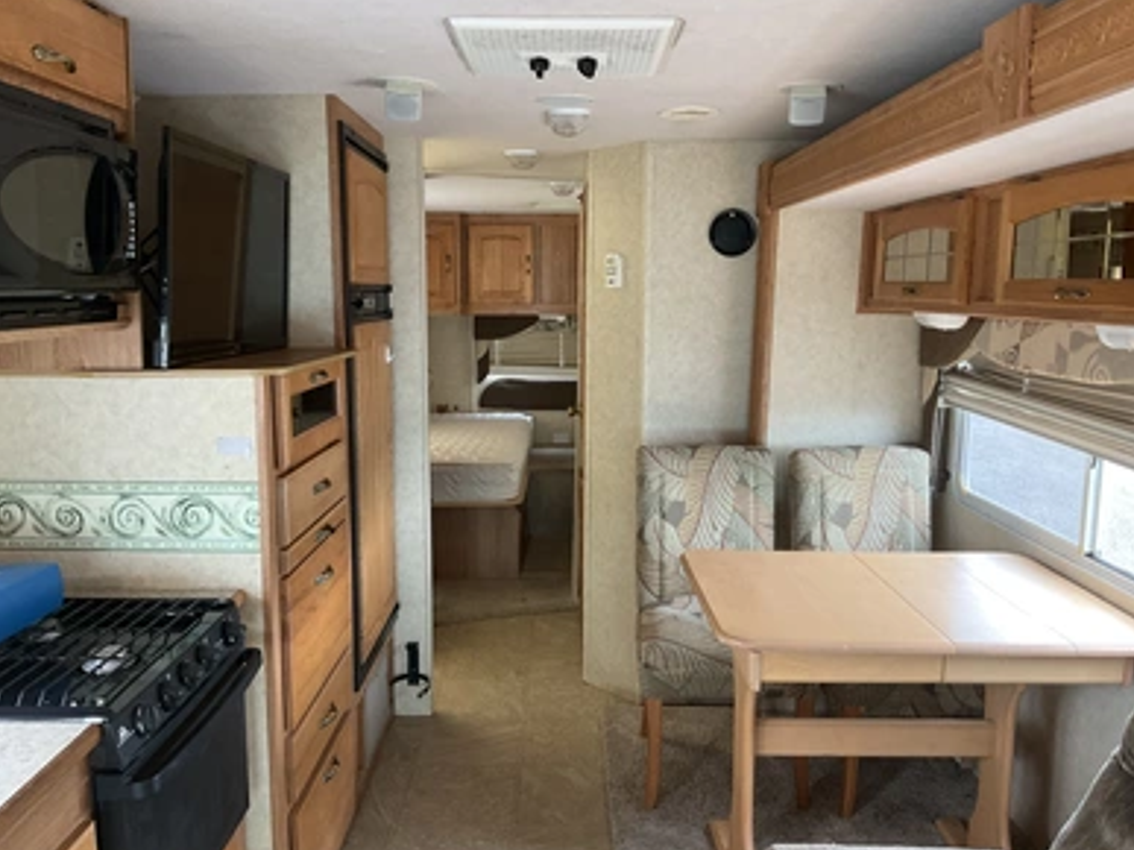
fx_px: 982
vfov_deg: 46.8
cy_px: 419
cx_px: 551
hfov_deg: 60.0
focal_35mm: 30
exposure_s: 1/60
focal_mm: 3
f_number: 1.8
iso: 100
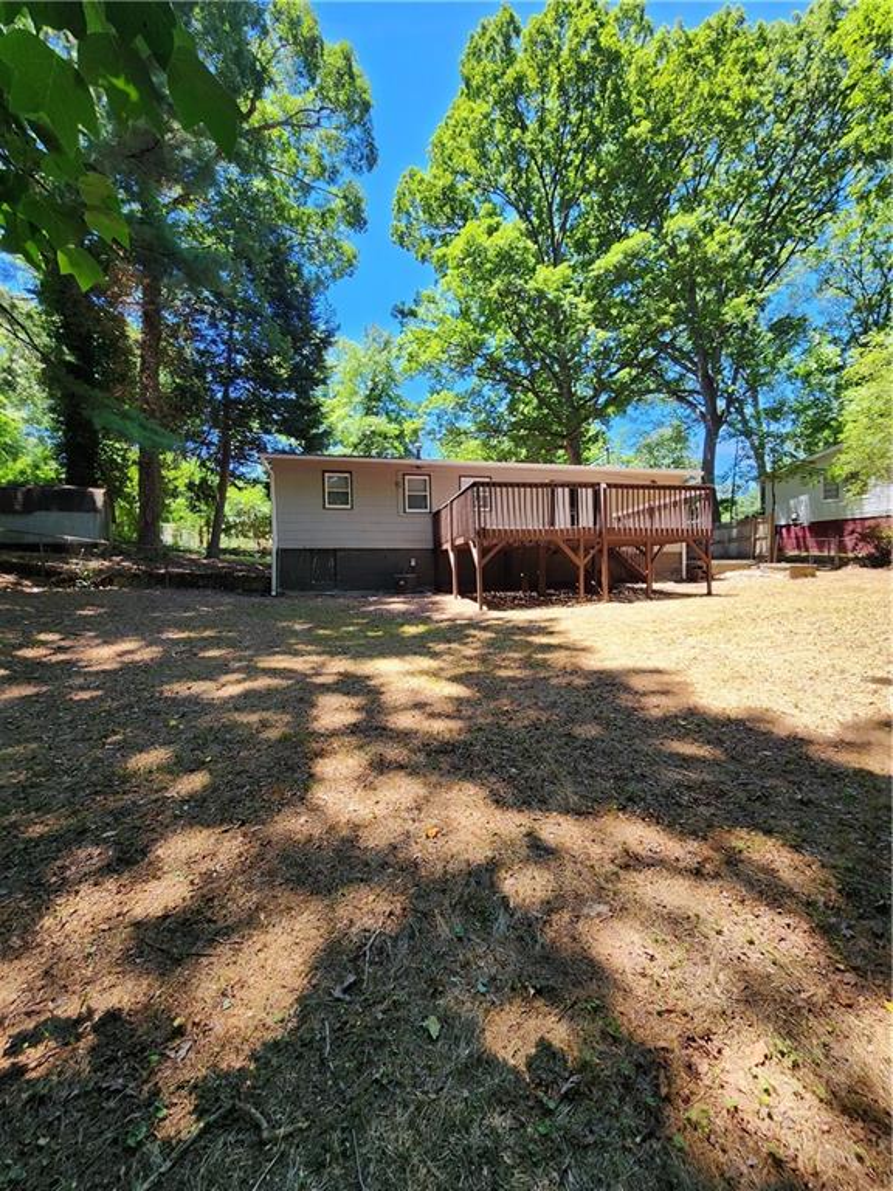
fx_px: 447
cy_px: 596
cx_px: 446
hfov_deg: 89.9
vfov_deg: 106.2
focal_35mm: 13
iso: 50
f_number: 2.2
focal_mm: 2.2
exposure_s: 1/207
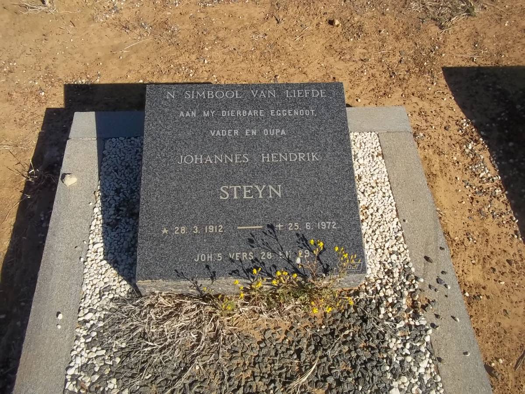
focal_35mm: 32
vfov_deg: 44.2
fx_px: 485
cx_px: 262
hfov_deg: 56.8
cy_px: 197
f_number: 5.5
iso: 80
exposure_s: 1/500
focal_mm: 5.7
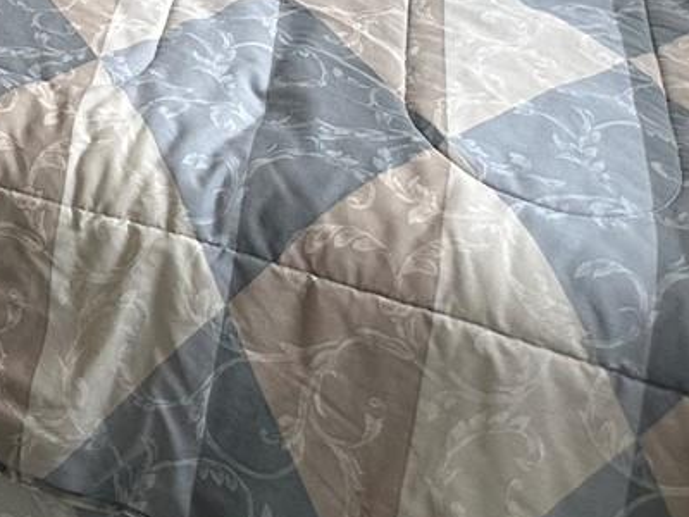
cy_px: -436
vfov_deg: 13.6
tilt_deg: -12.6
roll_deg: -1.5
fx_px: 1911
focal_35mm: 96
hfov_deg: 16.9
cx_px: -548
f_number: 1.78
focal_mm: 6.86
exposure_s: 1/120
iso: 125
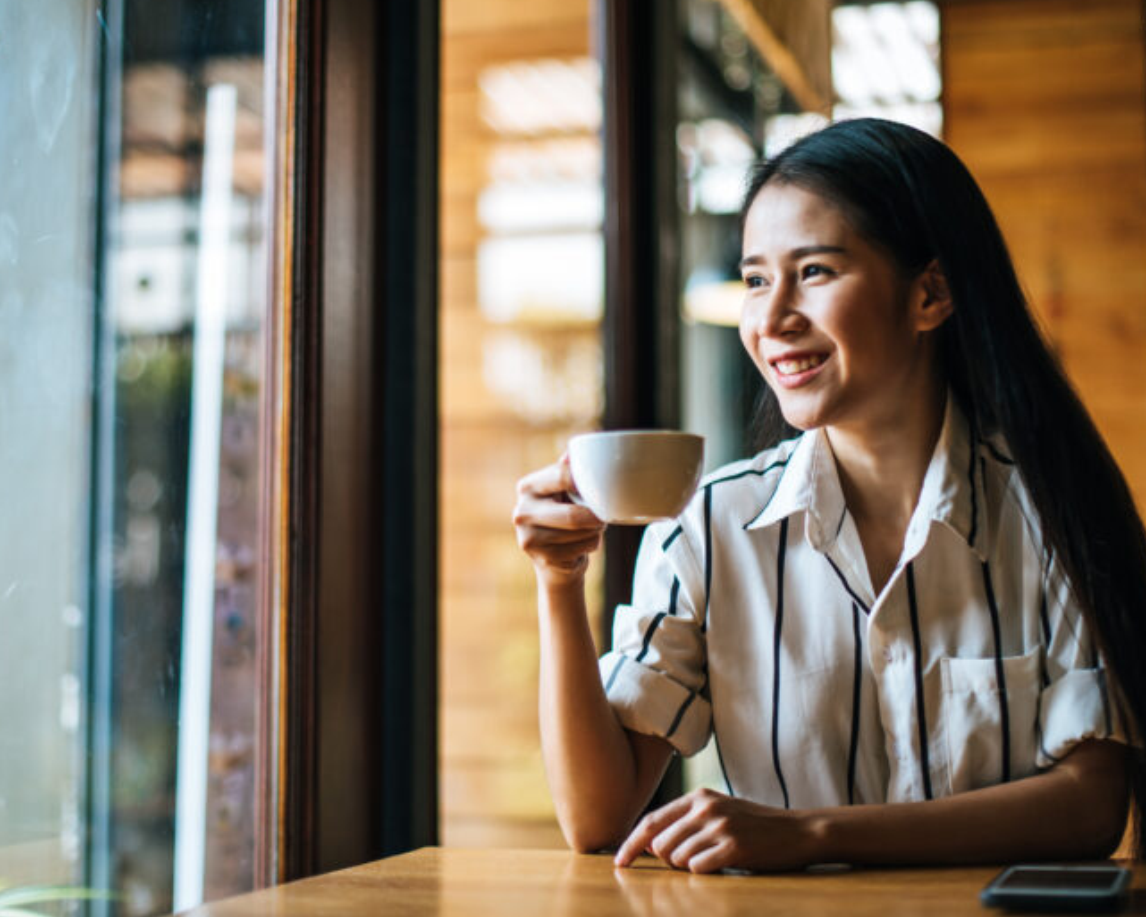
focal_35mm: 63
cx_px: 506
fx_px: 2137
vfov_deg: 24.2
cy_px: 429
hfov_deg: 30.0
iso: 100
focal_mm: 50
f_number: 1.4
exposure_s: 1/250
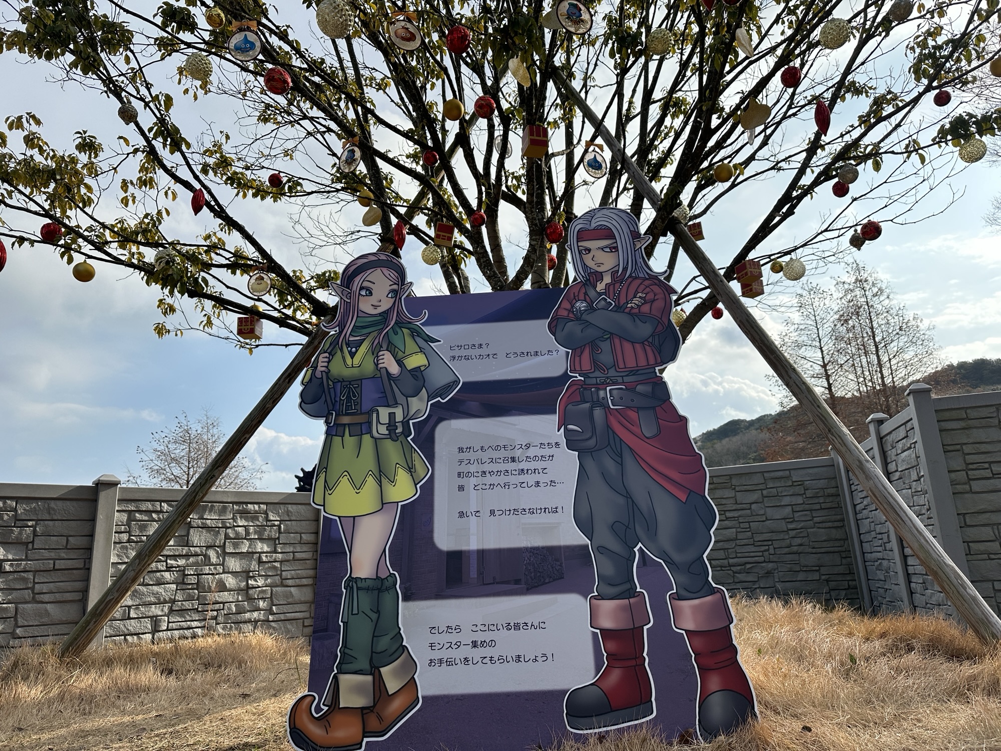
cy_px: 376
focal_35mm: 24
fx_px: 694
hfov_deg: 71.6
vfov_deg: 56.8
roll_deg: +3.0
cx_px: 500
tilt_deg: +14.9
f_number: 1.78
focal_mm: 6.86
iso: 80
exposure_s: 1/5848
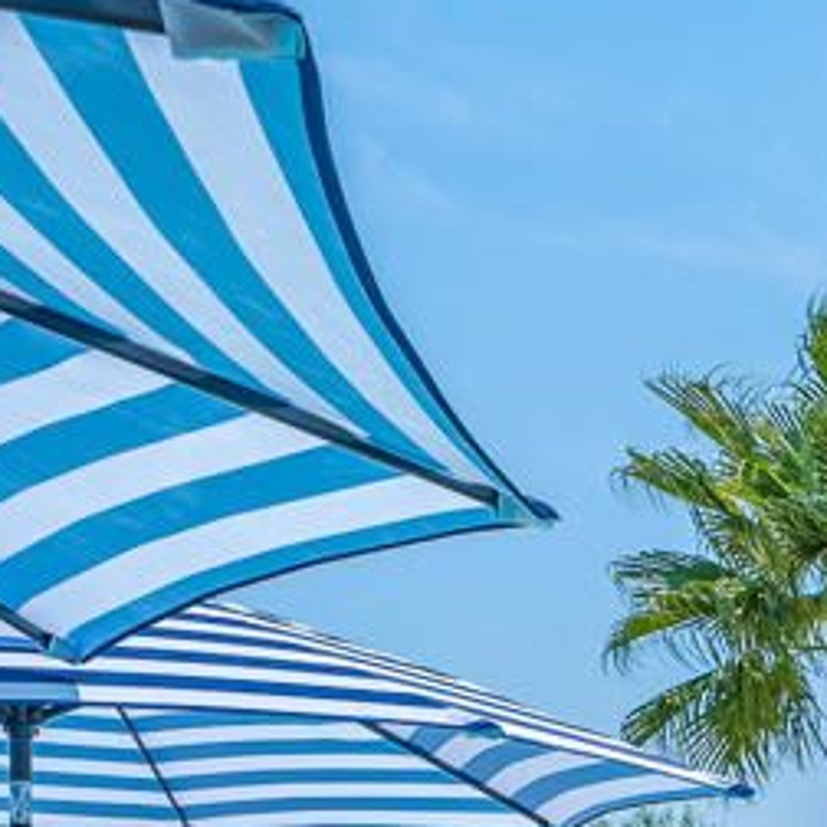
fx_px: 2054
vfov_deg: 20.9
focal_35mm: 76
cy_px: 1037
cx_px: 715
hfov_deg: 22.3
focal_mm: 22
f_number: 7.1
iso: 160
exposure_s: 1/800
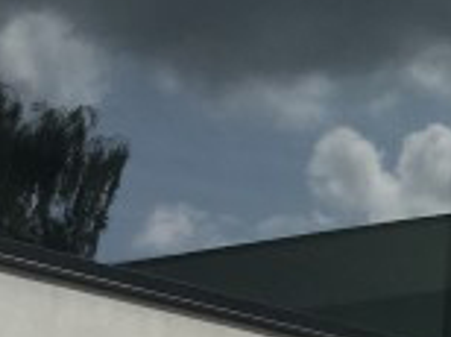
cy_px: 352
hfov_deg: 9.3
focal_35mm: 181
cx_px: 1210
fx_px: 2355
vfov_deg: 8.1
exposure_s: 1/2747
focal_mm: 4.15
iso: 25
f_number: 2.2
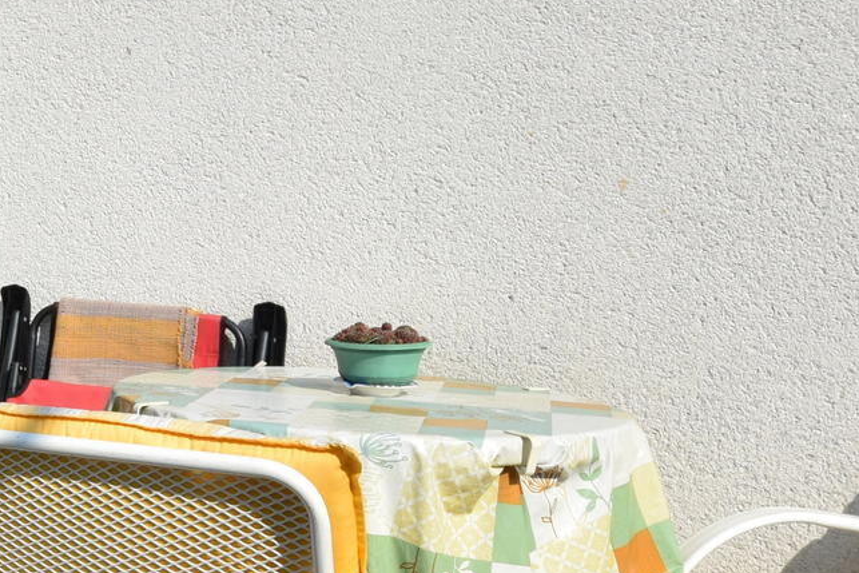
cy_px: 238
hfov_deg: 31.4
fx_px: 1336
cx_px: -100
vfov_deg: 24.2
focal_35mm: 56
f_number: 10
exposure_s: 1/400
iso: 200
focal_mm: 10
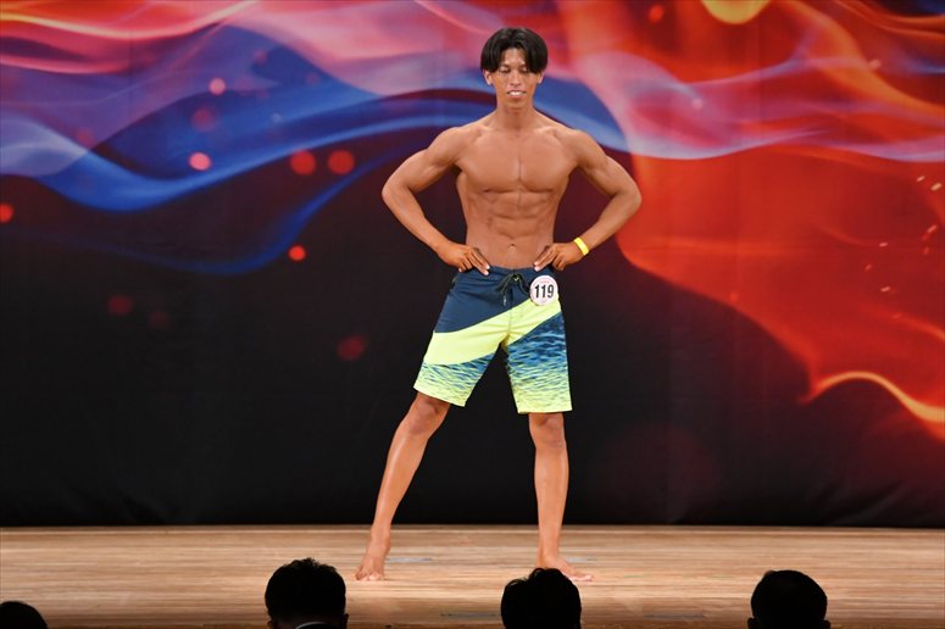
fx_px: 5903
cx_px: 472
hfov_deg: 9.2
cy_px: 314
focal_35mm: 225
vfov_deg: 6.1
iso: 3200
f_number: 5.6
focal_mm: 150
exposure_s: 1/400
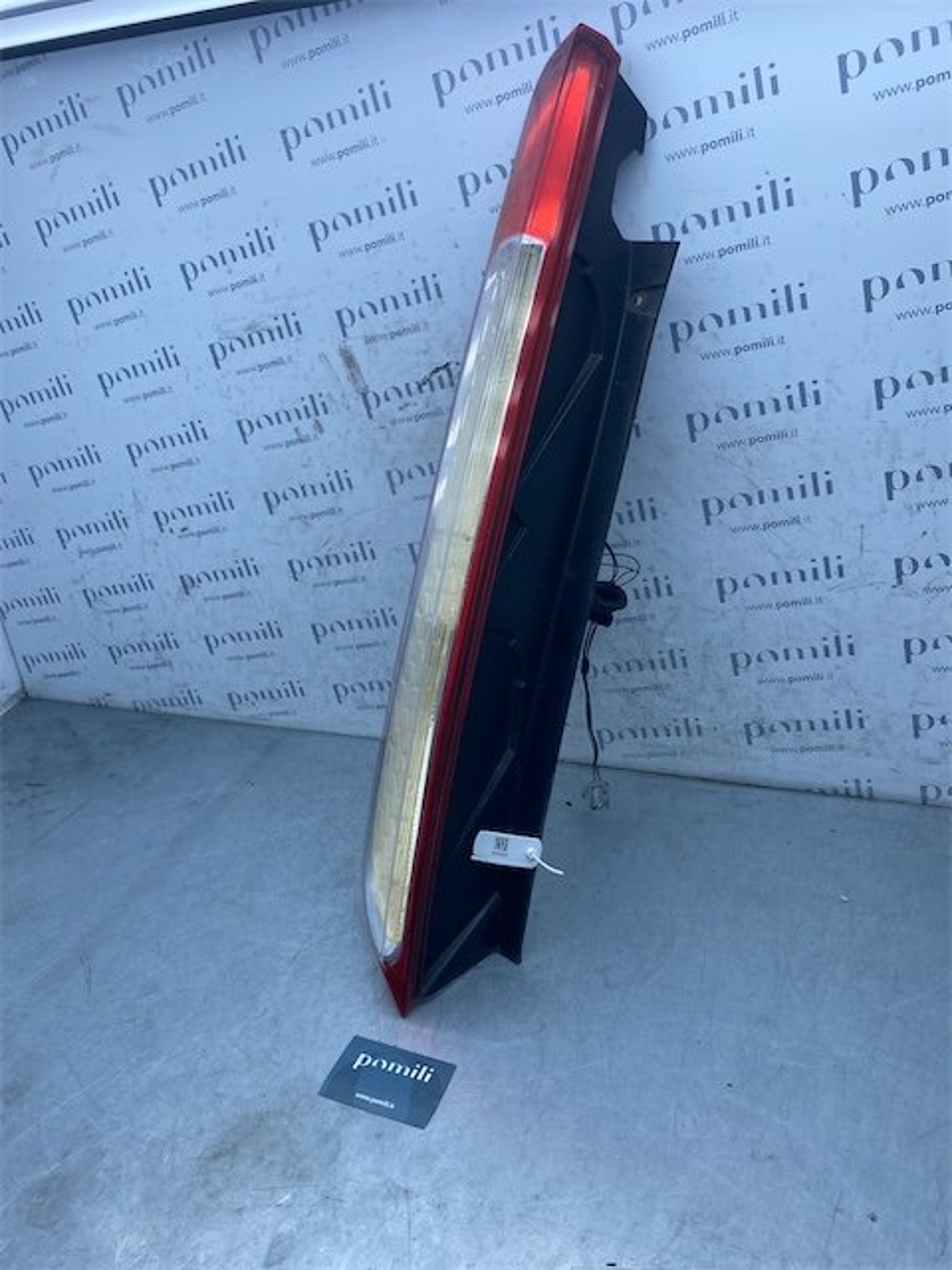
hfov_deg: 53.1
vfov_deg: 67.3
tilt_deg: -26.4
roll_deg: +5.9
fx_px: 953
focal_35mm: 26
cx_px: 476
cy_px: 635
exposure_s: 1/1072
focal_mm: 4.25
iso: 32
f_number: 1.8
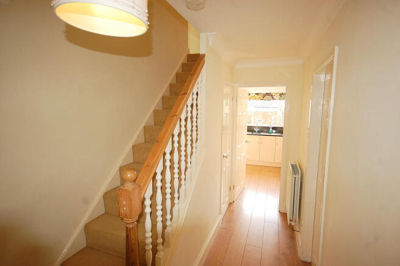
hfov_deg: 90.1
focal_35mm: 18
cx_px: 200
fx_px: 200
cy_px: 133
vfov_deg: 67.3
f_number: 4.5
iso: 400
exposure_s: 1/60
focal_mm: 12
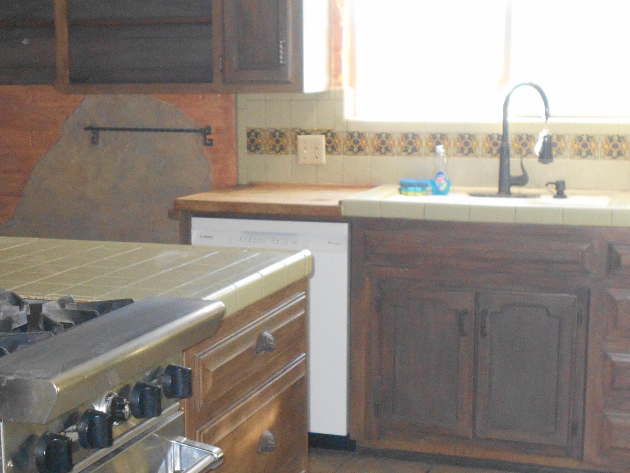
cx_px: 265
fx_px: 1146
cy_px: 289
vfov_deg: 23.2
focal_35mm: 63
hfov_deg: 30.7
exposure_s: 1/30
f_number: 3.9
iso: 560
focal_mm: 6.7
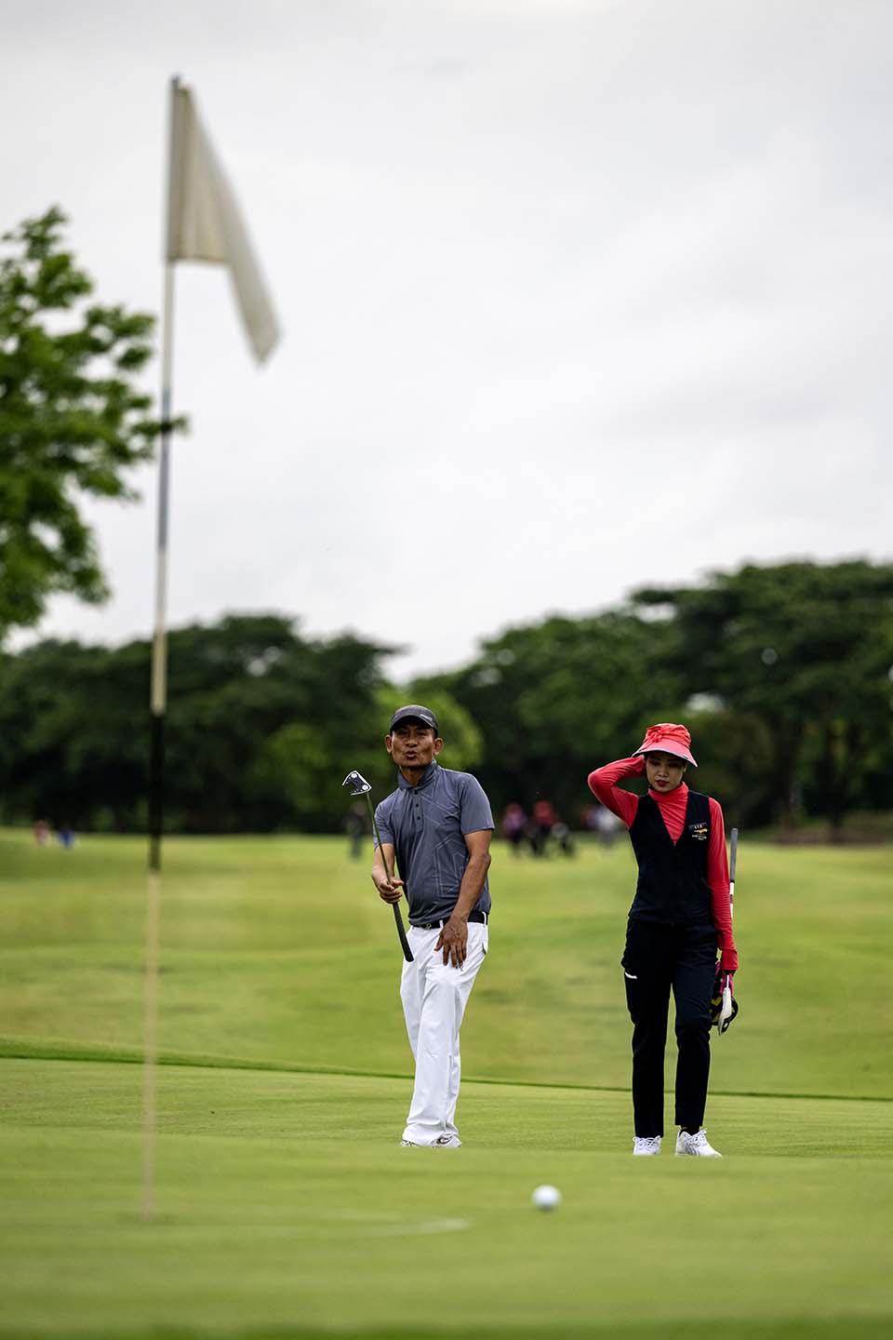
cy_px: 670
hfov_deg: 6.9
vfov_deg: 10.3
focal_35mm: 200
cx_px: 446
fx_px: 7441
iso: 280
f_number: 2.8
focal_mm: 200
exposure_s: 1/2000
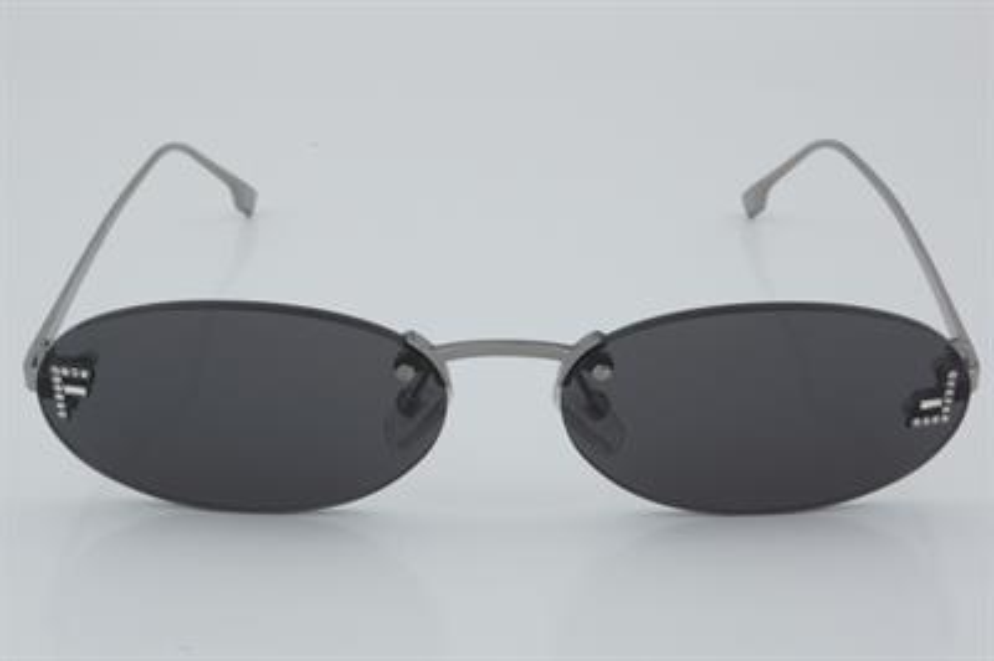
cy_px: 330
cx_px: 497
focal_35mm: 82
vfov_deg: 16.5
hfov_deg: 24.6
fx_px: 2276
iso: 100
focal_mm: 55
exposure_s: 1/4
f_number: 32
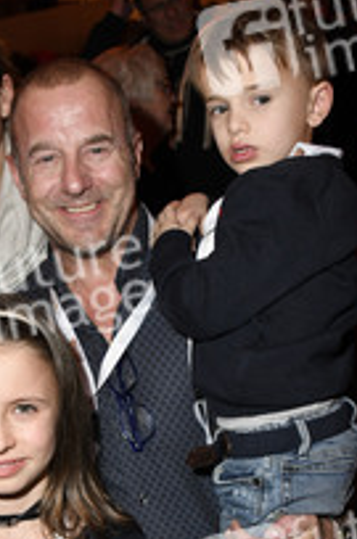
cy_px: 431
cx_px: 93
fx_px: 822
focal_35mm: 55
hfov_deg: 24.3
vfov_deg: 35.2
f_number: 6.3
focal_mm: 28
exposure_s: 1/125
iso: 3200
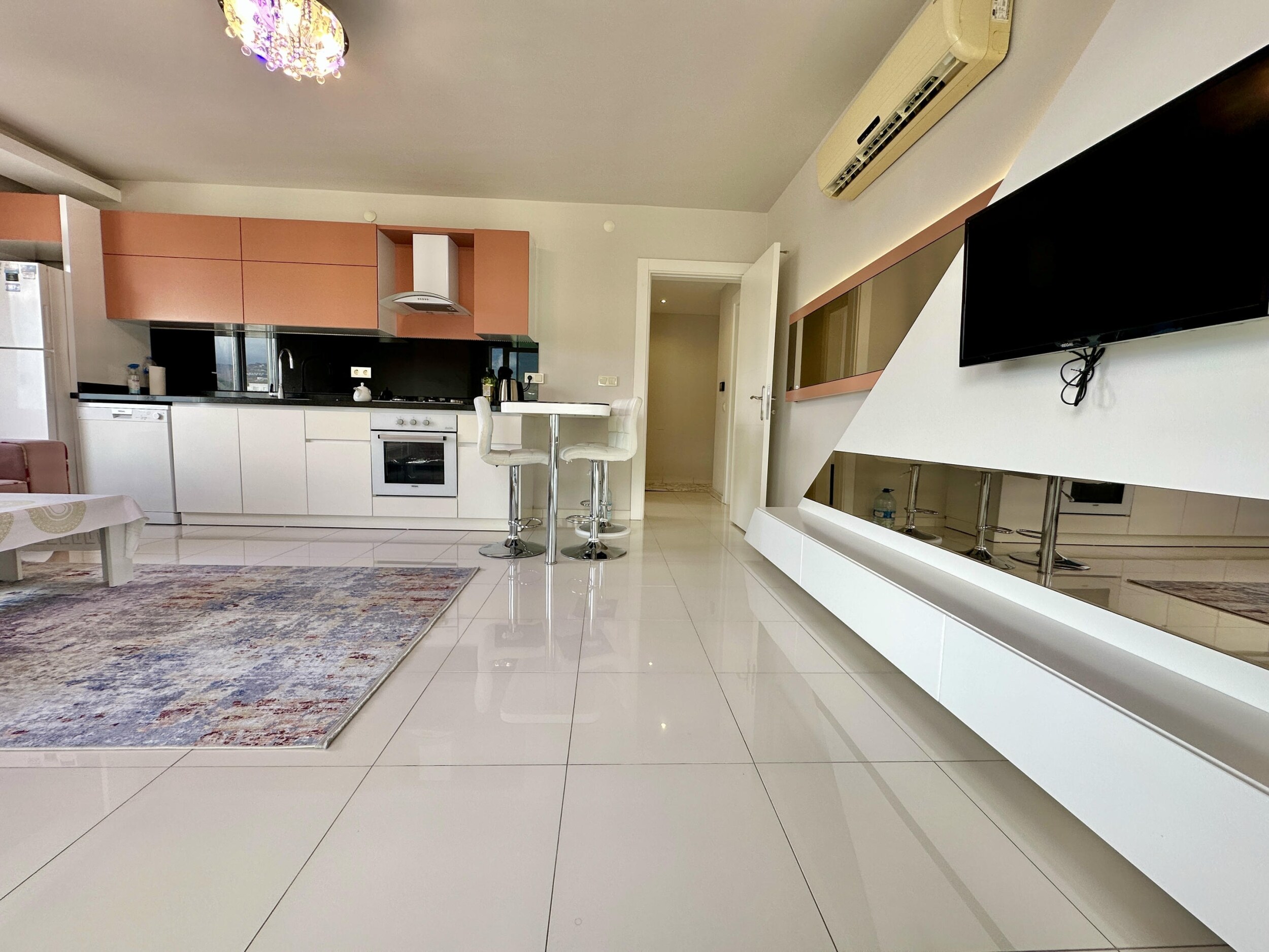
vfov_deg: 85.7
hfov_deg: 102.1
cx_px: 634
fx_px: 513
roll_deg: -1.7
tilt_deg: -4.6
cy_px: 476
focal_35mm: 14
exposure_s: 1/99
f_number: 2.2
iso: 64
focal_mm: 2.22
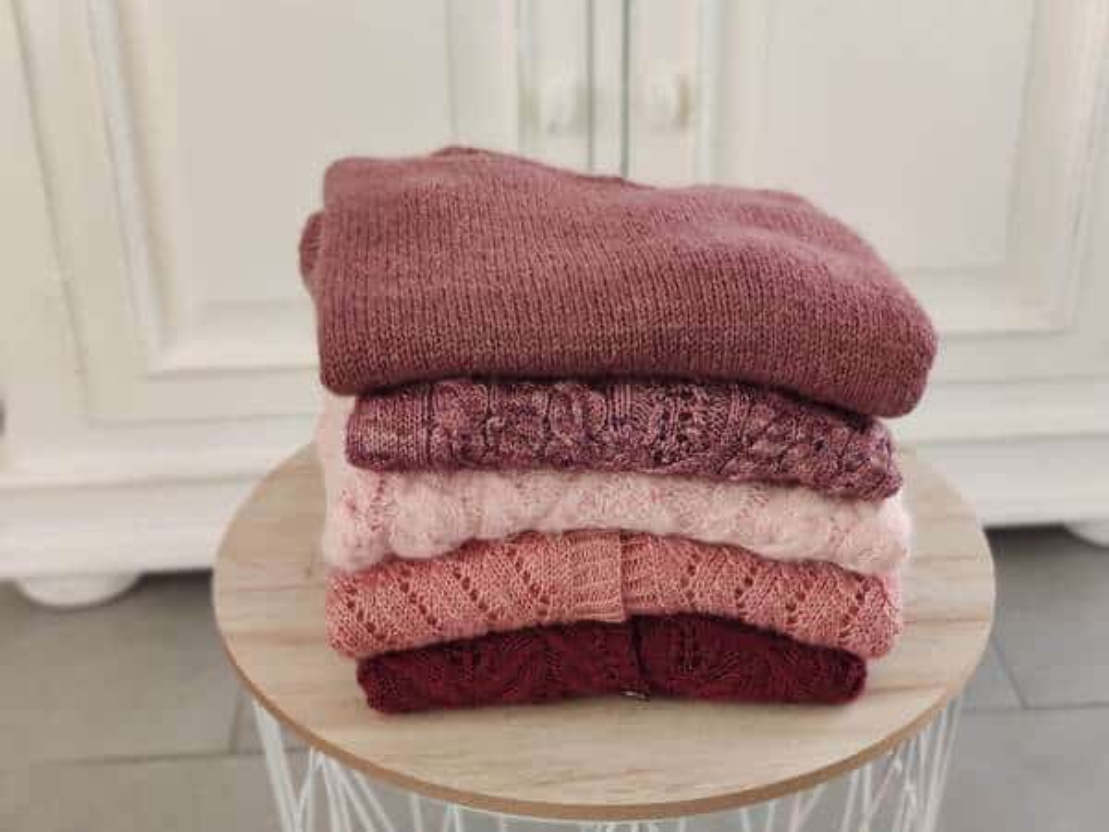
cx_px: 554
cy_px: 416
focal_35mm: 41
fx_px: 1314
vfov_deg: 35.1
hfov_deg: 45.8
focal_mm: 8.16
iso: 511
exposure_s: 1/100
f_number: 2
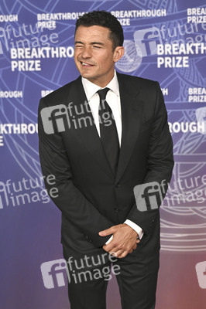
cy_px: 154
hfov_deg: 16.8
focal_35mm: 81
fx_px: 696
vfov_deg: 25.1
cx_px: 103
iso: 2000
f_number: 4
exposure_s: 1/320
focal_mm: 81
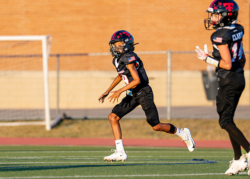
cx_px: 102
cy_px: 82
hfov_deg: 4.4
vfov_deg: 3.1
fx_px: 3257
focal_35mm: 459
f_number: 2.8
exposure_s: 1/1000
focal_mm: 200
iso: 100
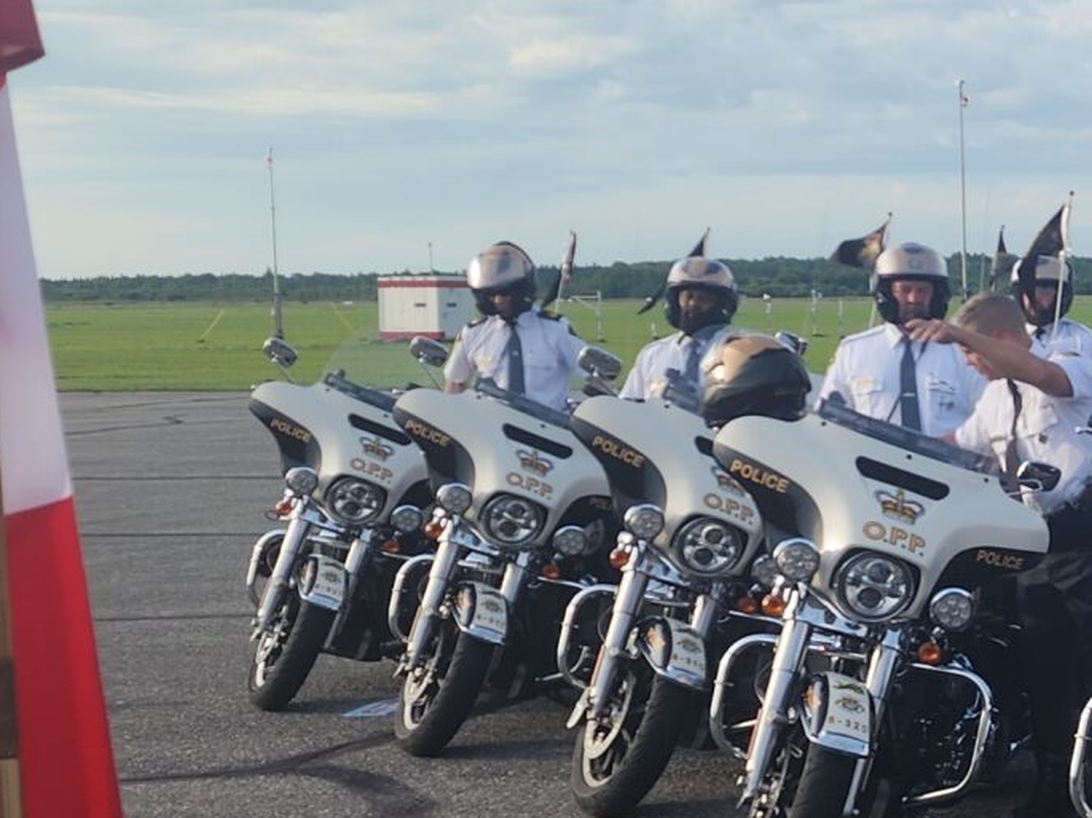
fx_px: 2712
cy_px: 531
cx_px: 1526
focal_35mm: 86
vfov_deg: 17.1
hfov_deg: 20.3
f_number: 1.8
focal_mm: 6.4
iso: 12
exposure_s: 1/456
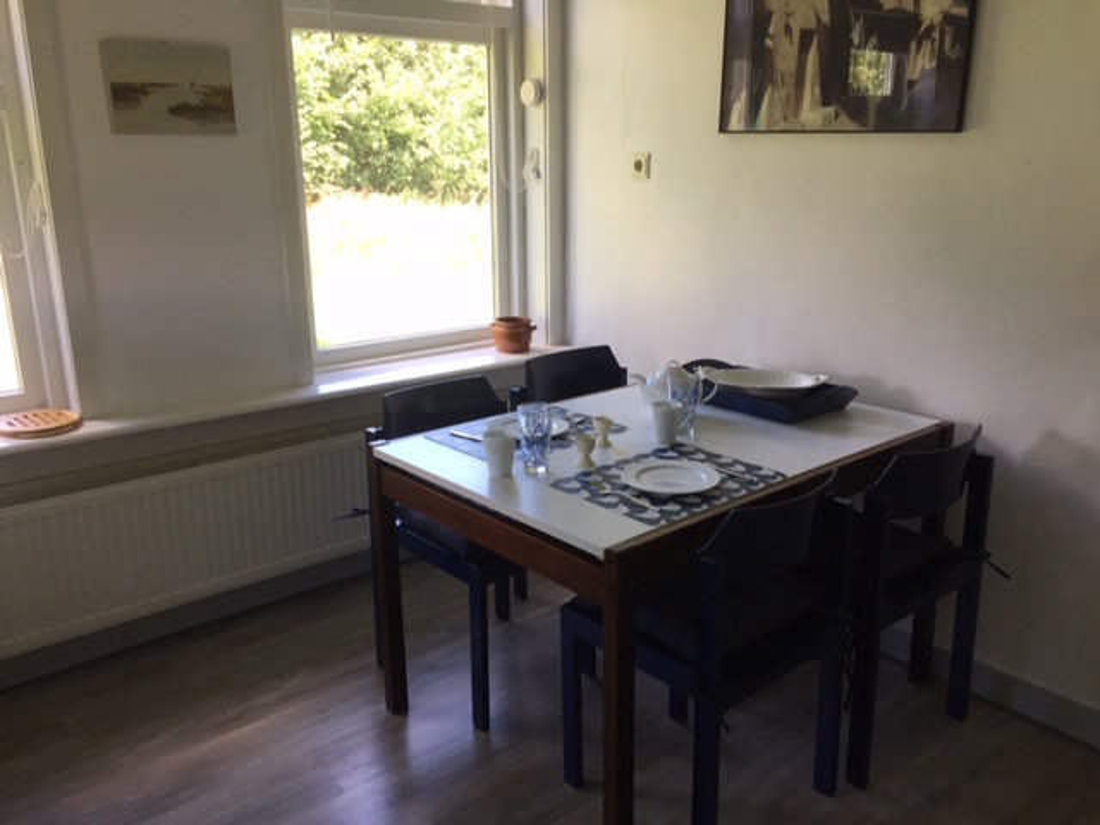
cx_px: 550
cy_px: 412
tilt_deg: -15.0
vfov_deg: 48.2
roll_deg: -0.3
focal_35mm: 29
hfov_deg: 61.7
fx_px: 922
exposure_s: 1/100
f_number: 2.2
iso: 50
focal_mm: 4.15
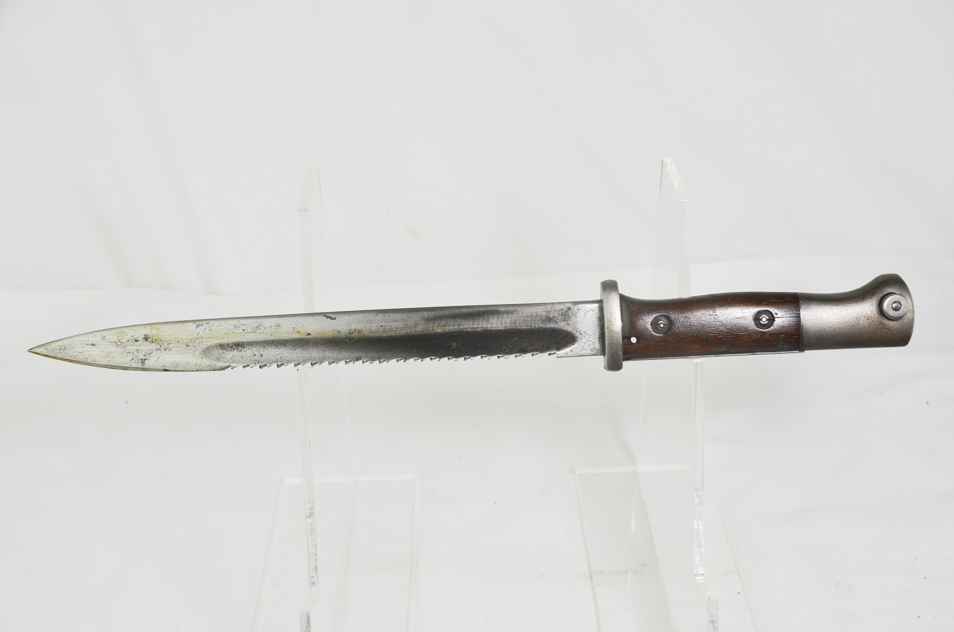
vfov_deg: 28.8
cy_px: 316
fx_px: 1230
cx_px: 477
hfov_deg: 42.4
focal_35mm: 46
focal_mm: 31
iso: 200
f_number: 6.3
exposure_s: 1/160
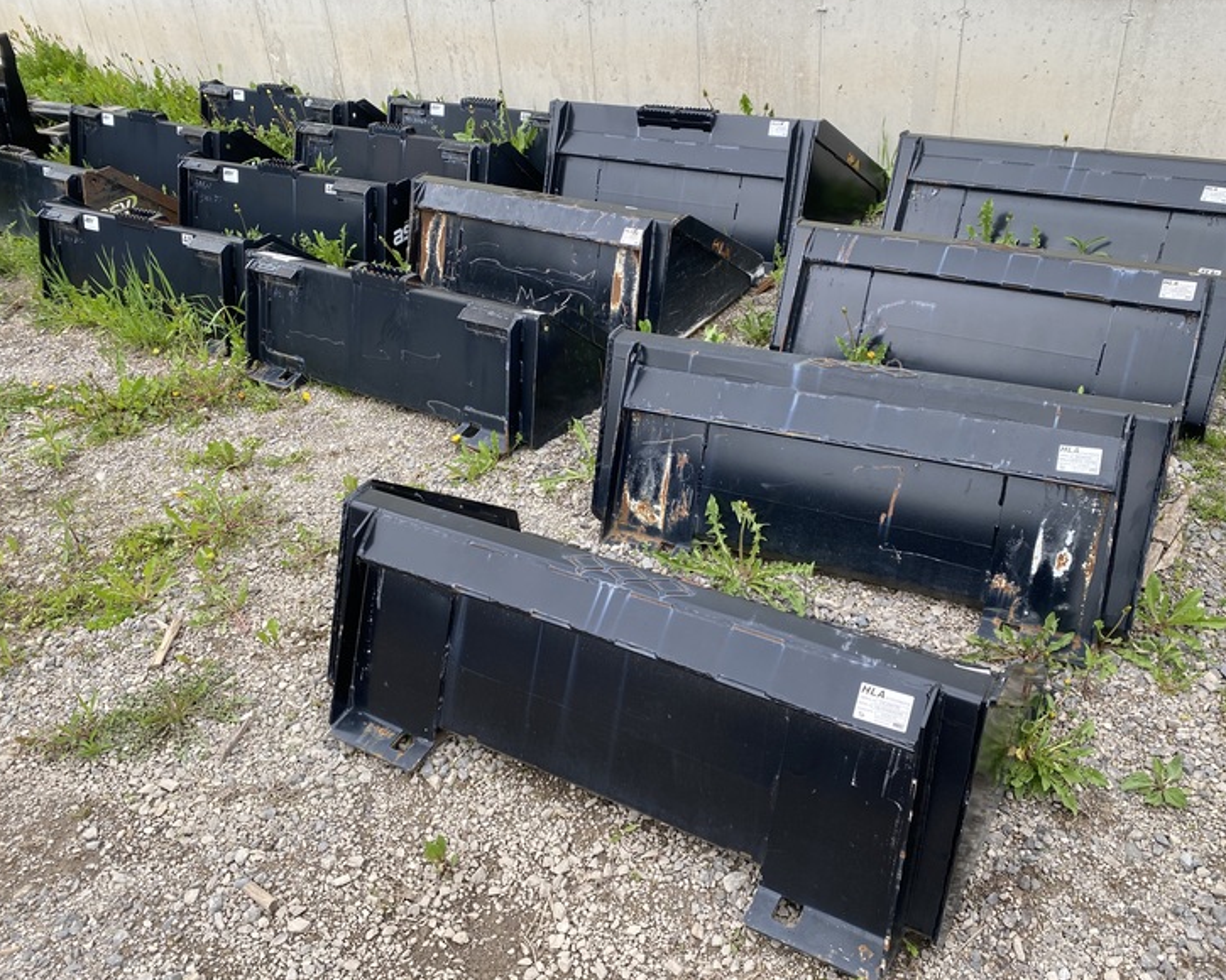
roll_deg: +3.6
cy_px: 483
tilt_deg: -30.7
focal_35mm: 28
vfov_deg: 51.5
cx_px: 658
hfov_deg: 62.1
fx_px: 1016
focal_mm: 4.25
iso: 32
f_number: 1.8
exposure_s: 1/122
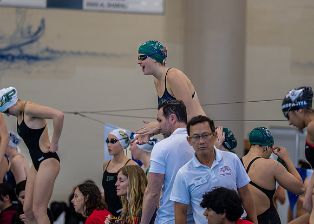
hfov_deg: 8.3
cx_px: 152
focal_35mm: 242
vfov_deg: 5.9
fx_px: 2162
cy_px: 79
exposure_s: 1/1000
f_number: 2.8
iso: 2500
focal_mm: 175
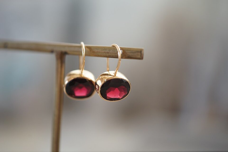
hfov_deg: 39.6
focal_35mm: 50
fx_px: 317
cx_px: 114
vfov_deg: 27.0
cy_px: 76
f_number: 4
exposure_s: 1/60
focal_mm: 50
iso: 1000
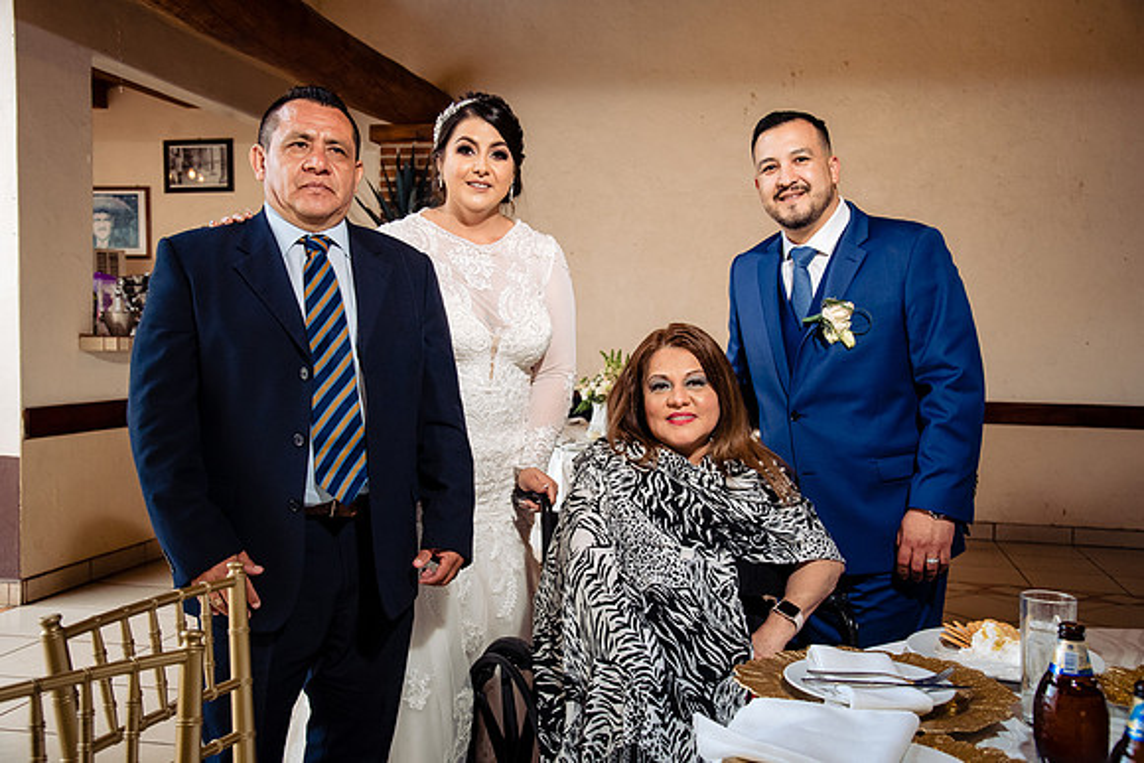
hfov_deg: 54.4
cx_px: 572
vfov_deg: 37.9
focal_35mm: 35
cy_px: 382
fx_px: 1112
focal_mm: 35
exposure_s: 1/125
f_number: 7.1
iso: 2000
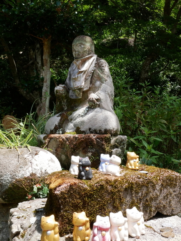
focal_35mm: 34
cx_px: 90
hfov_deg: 41.8
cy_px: 120
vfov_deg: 53.9
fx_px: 237
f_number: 18
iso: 400
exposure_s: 1/60
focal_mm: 17
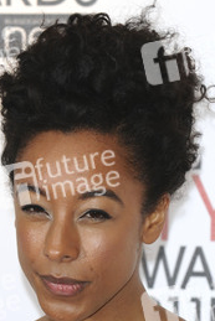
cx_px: 93
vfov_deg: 6.8
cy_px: 242
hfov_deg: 4.6
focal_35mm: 301
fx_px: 2693
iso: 400
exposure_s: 1/160
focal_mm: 130
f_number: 5
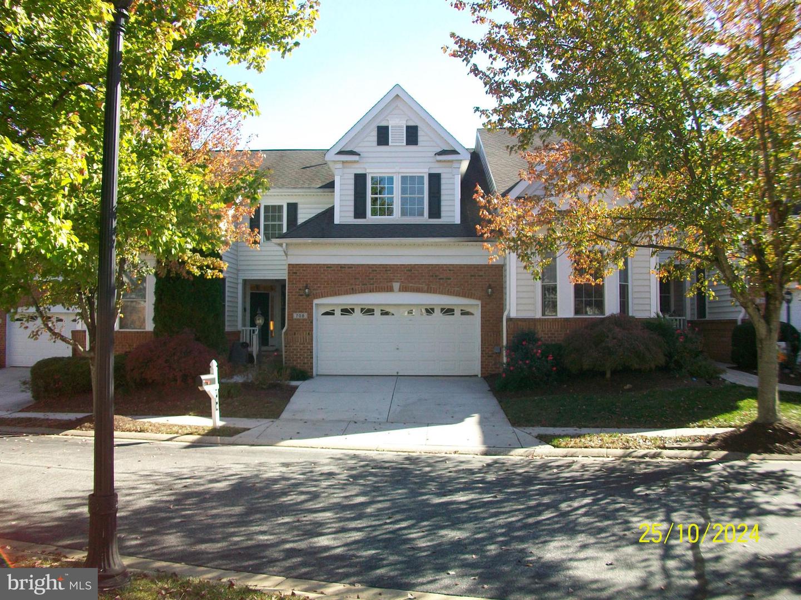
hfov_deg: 56.8
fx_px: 740
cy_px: 300
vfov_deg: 44.2
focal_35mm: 32
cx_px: 400
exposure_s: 1/320
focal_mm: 5.7
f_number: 2.8
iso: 64
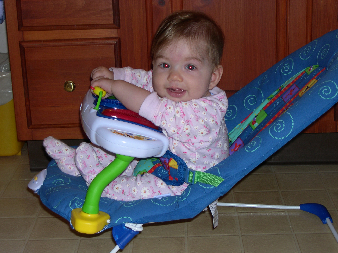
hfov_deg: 27.0
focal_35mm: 72
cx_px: 169
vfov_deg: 20.4
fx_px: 703
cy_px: 126
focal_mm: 15.3
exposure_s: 1/60
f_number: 3.8
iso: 100
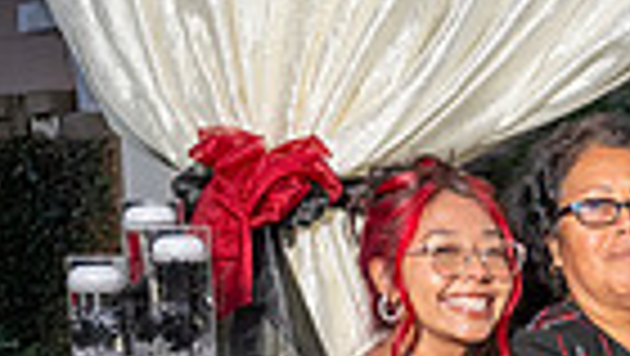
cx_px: 1086
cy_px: 620
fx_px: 2608
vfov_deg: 7.6
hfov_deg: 12.7
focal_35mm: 156
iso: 640
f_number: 4.5
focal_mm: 31
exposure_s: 1/200
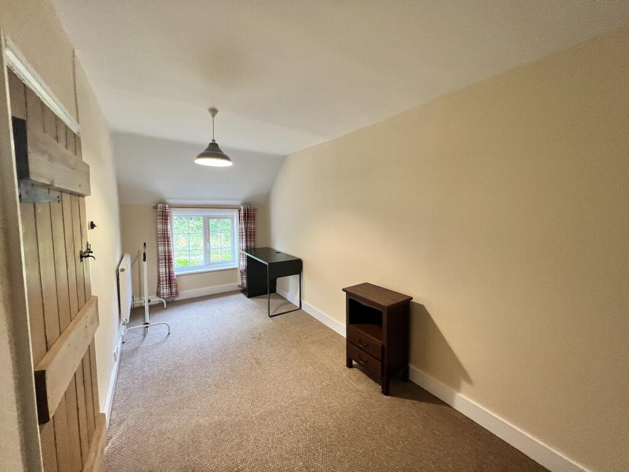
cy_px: 236
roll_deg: -0.6
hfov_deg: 106.2
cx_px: 314
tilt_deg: -5.5
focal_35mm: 13
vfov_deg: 89.9
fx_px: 236
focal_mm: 1.57
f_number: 1.8
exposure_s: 1/95
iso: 250
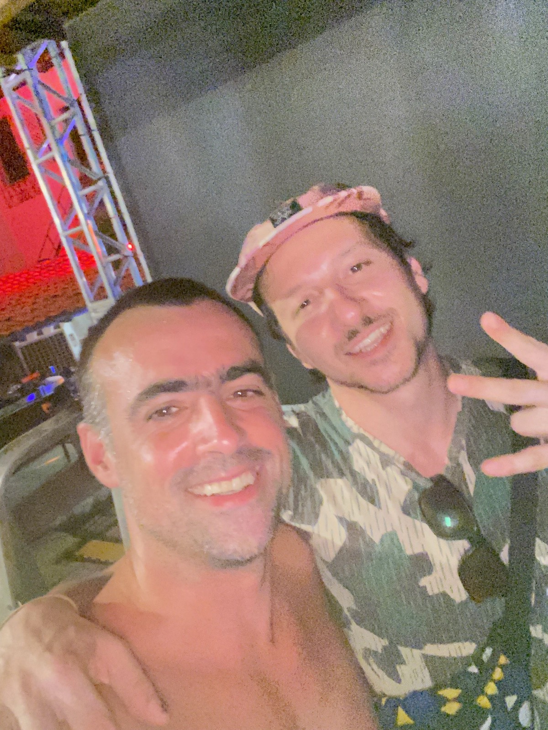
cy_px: 365
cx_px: 274
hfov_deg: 46.8
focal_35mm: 30
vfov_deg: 60.0
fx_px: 633
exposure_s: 1/16
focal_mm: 2.71
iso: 2000
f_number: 2.2
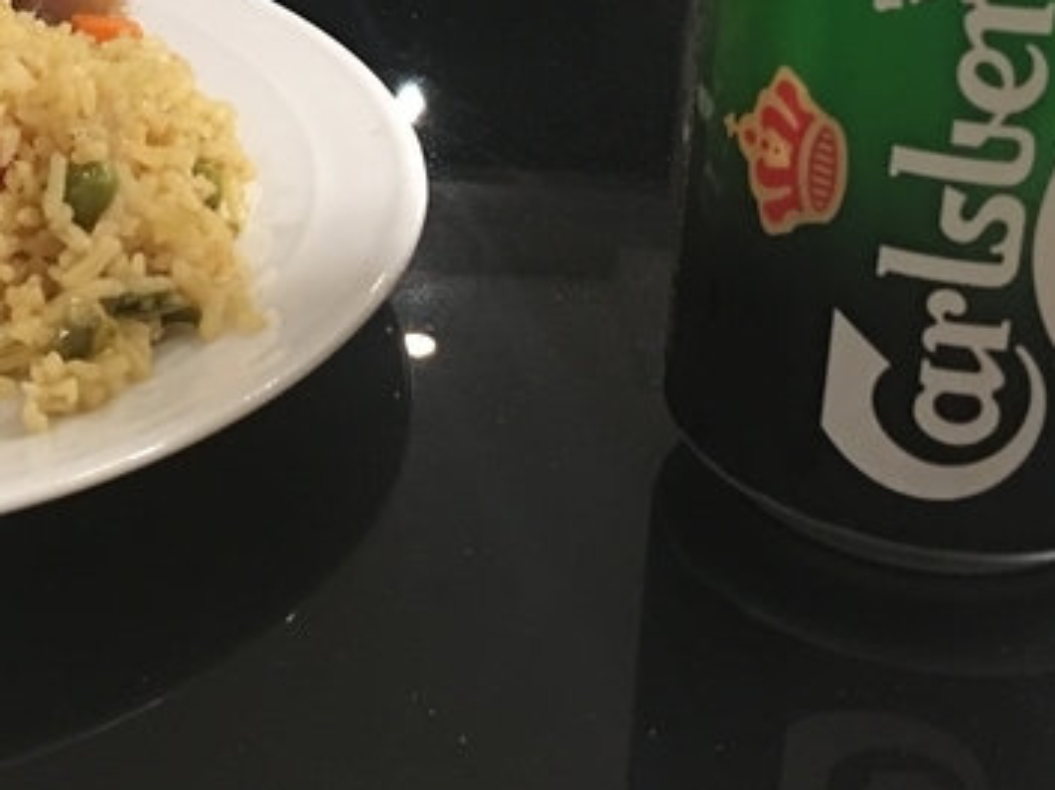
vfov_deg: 16.9
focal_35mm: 84
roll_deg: -2.1
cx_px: 119
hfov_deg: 22.8
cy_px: -101
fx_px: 2558
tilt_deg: -19.0
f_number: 2.2
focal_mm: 4.15
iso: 50
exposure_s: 1/4
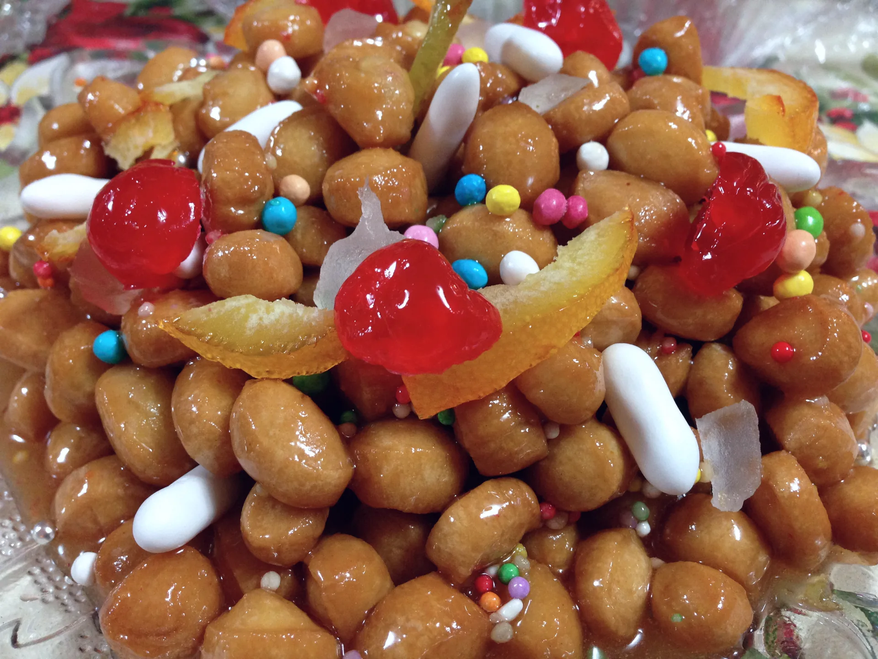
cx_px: 439
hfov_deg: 55.4
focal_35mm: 33
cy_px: 330
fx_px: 837
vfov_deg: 42.9
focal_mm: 4.12
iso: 200
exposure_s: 1/20
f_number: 2.4
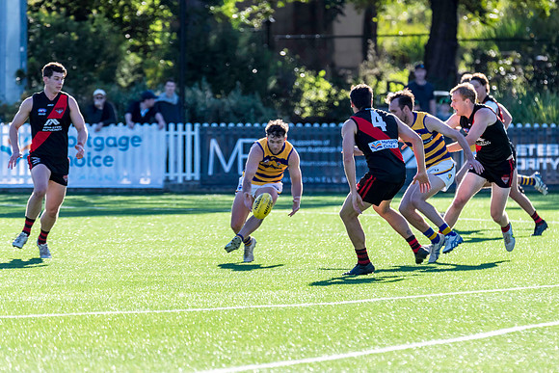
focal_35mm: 474
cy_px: 192
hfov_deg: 4.3
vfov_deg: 2.9
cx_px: 325
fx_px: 7364
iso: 800
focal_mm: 400
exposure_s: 1/1600
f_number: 8
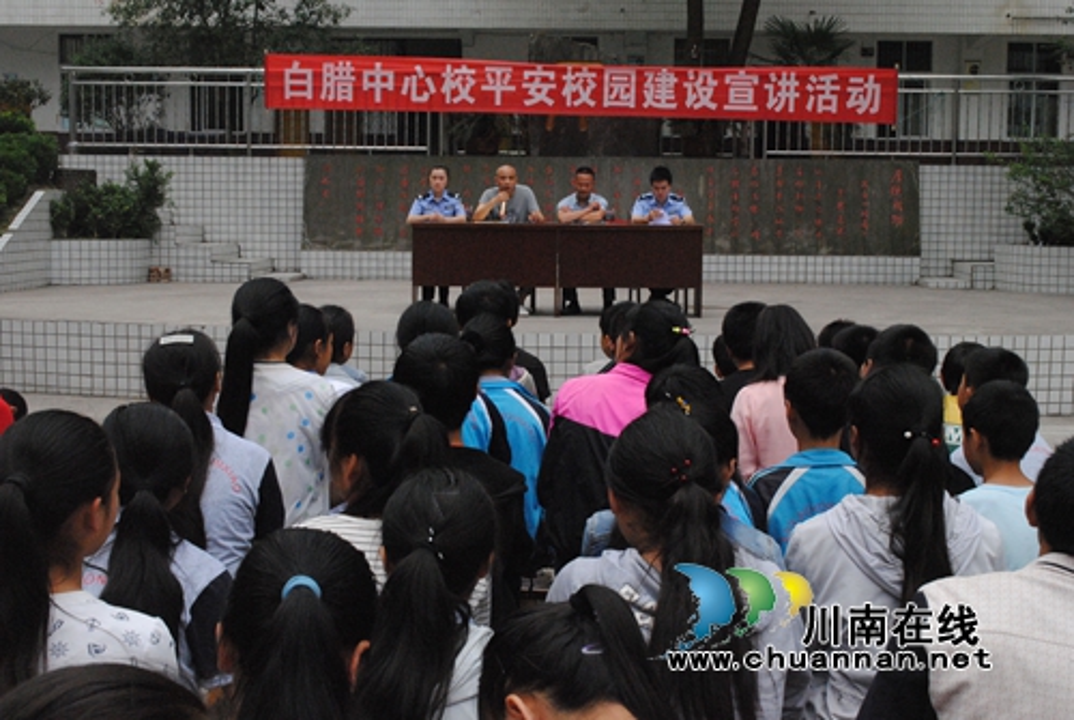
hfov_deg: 41.1
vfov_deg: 28.2
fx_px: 1434
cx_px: 537
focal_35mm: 48
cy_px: 360
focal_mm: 32
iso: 1600
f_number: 11
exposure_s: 1/500
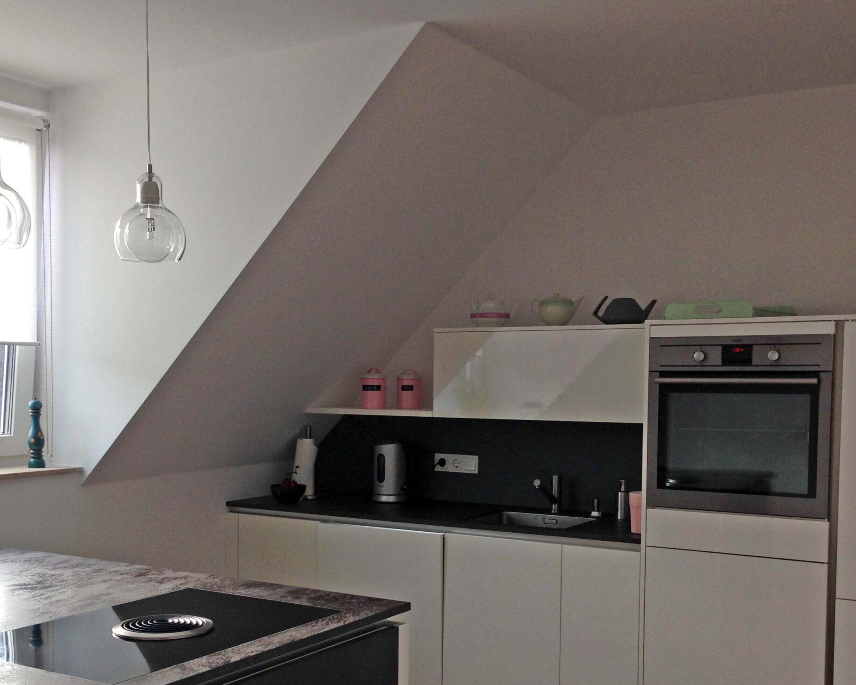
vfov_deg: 33.2
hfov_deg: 41.1
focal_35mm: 45
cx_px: 385
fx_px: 1140
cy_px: 441
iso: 64
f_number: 2.4
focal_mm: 4.12
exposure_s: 1/120
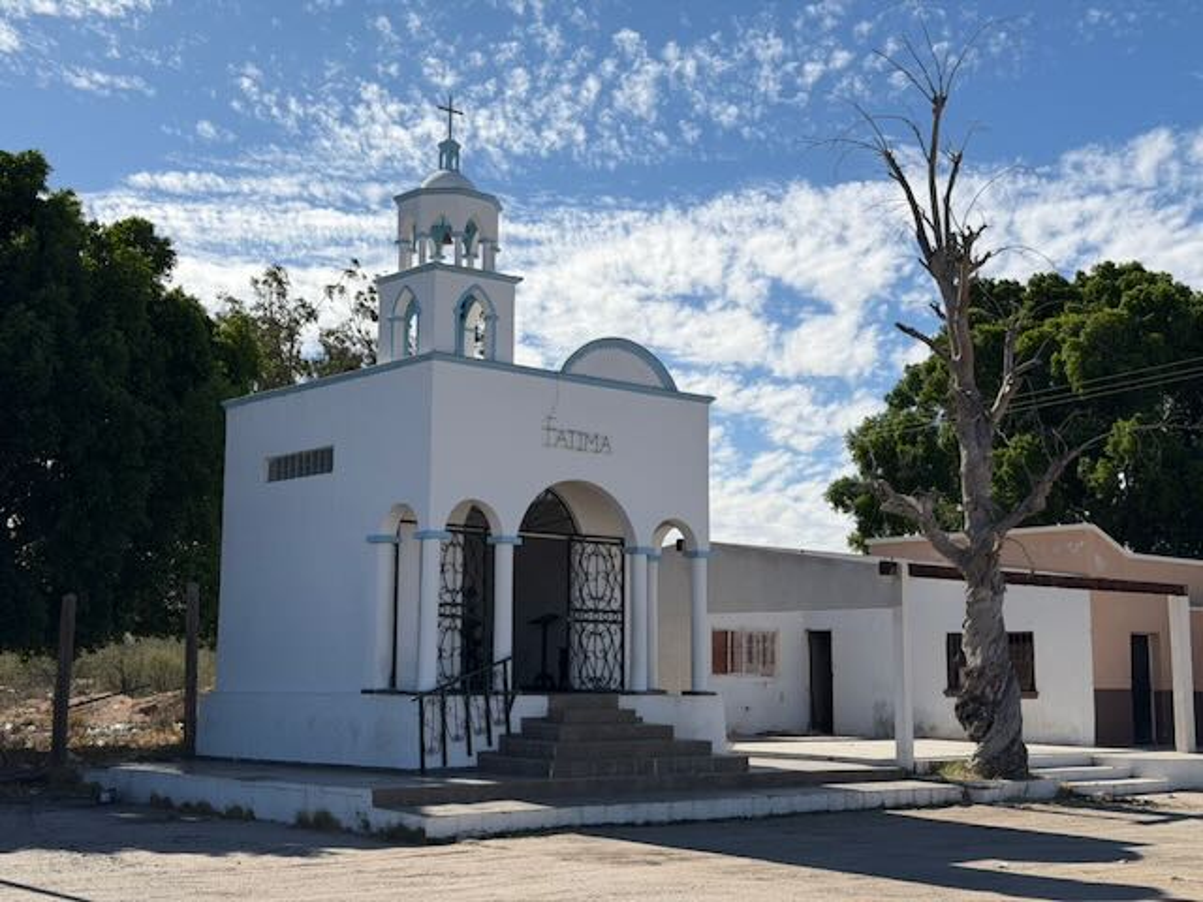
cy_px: 451
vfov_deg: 30.3
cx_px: 602
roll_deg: -1.0
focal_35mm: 48
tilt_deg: +8.4
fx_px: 1668
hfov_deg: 39.7
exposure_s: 1/11364
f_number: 1.78
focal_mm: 6.76
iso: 80
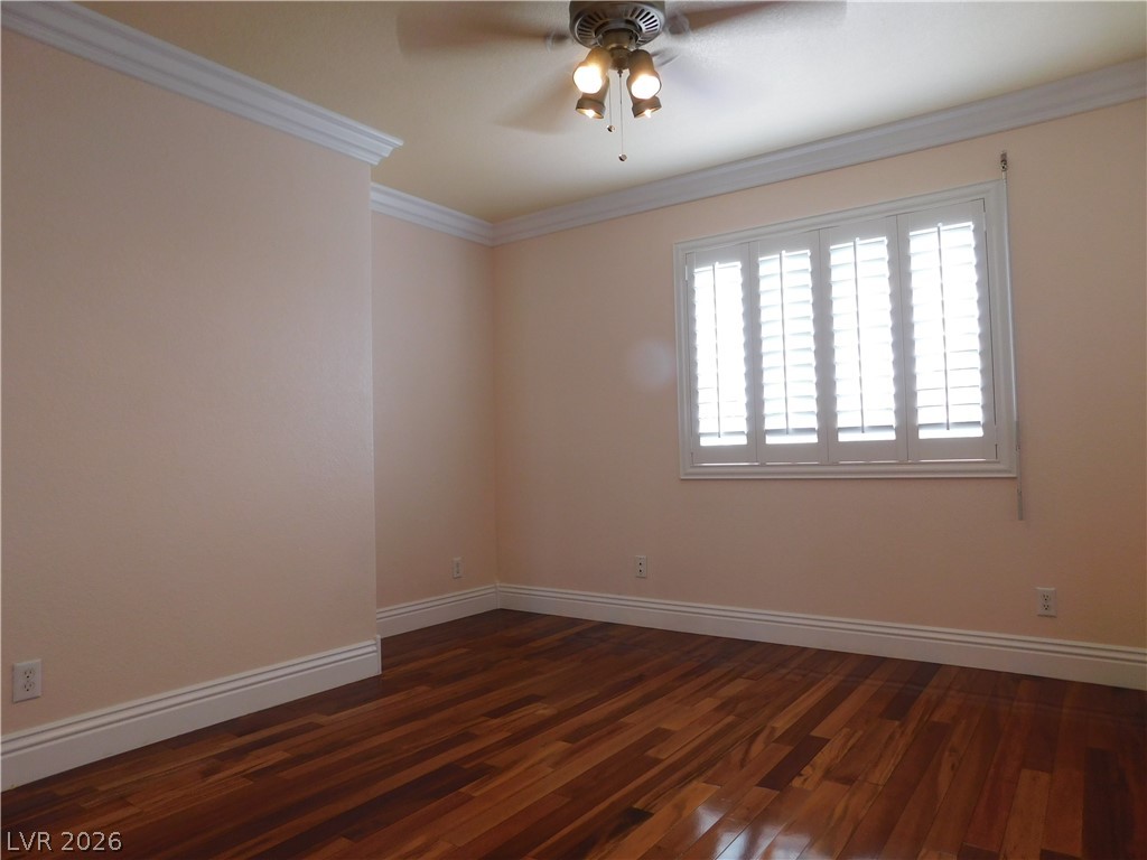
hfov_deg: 73.9
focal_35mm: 23
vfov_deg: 58.9
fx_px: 762
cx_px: 574
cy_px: 430
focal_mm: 4
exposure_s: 1/30
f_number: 3
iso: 140
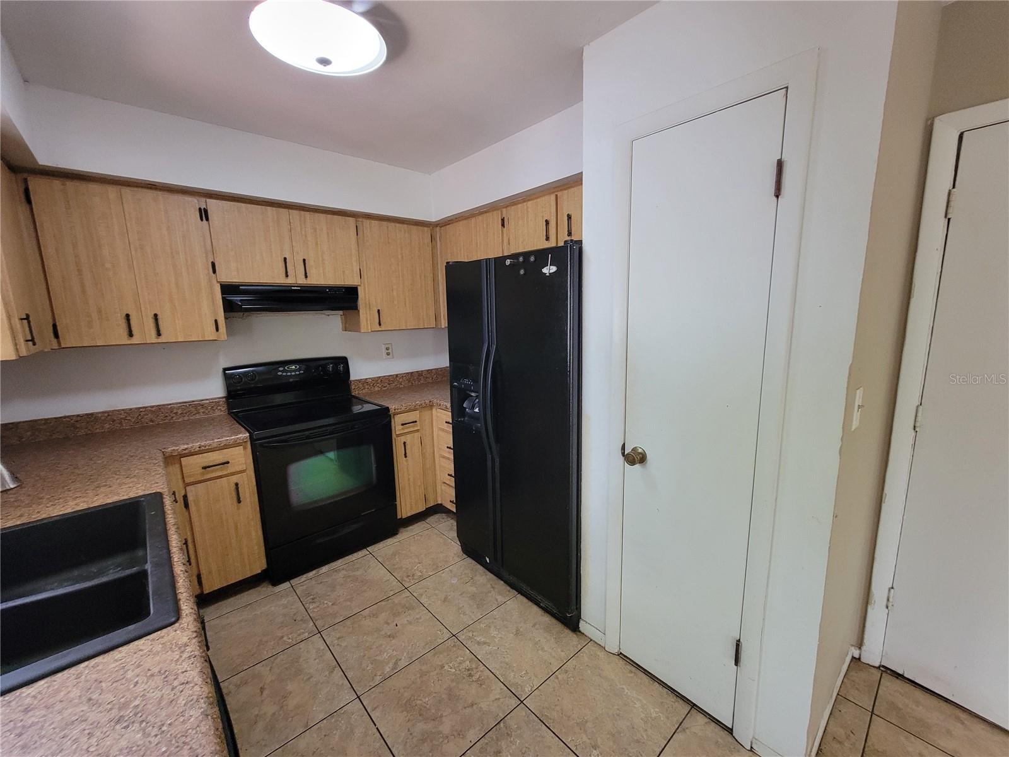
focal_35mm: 13
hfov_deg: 106.2
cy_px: 378
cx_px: 504
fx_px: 379
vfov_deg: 89.9
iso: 320
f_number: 2.2
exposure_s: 1/60
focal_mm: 2.2
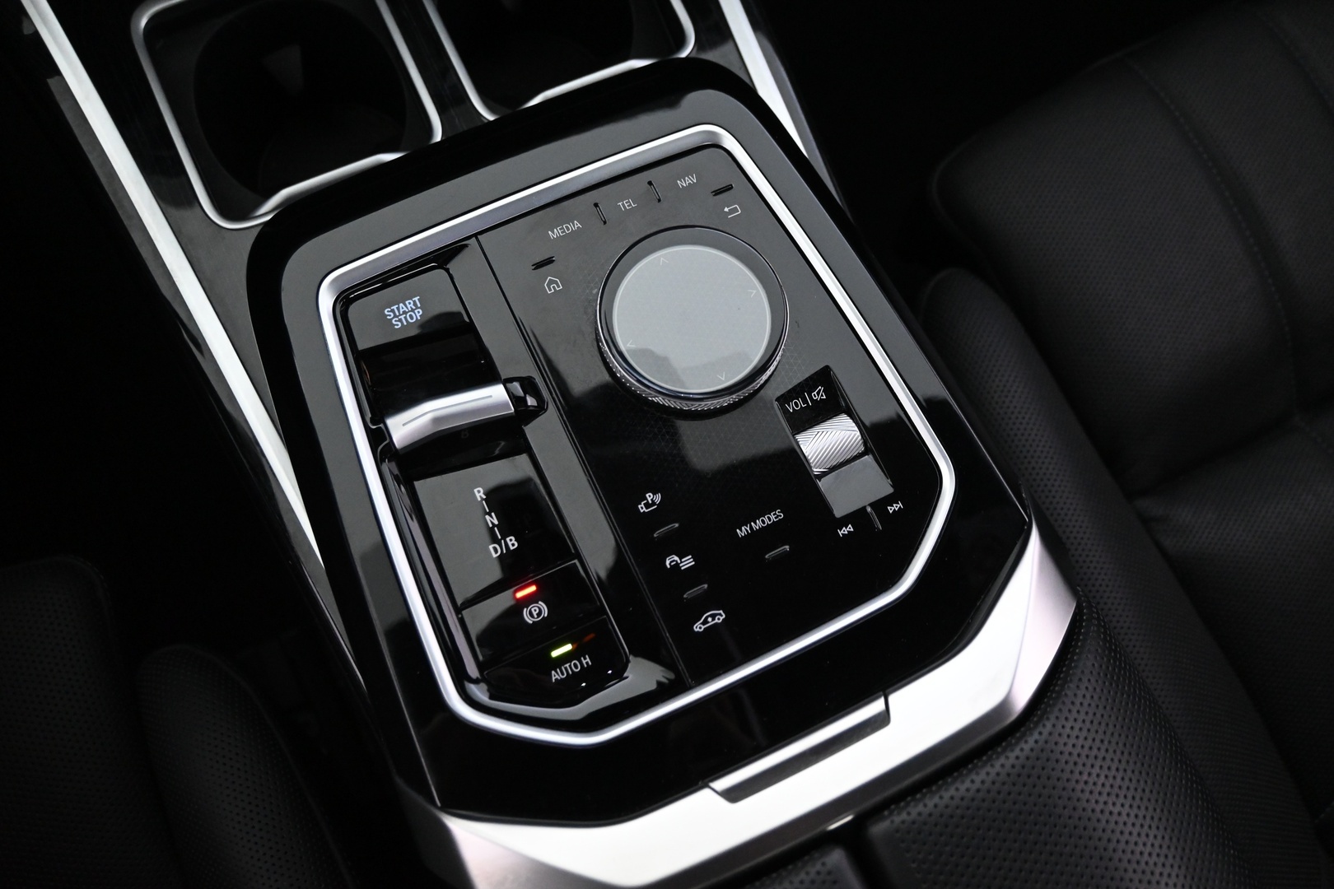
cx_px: 667
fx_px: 1195
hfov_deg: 58.3
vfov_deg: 40.8
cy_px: 444
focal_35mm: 32
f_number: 4
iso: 3200
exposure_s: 1/30
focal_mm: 21.5
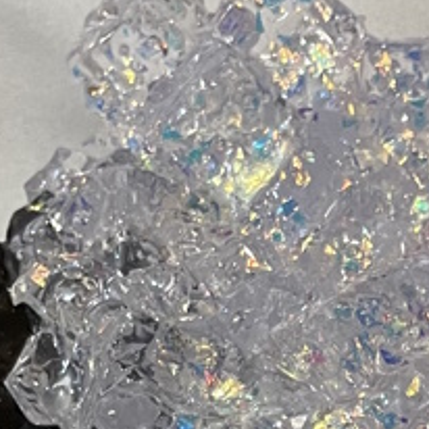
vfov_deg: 10.3
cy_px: 996
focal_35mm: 149
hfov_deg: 11.1
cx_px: 729
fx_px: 2089
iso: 200
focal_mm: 4.2
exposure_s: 1/60
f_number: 1.6
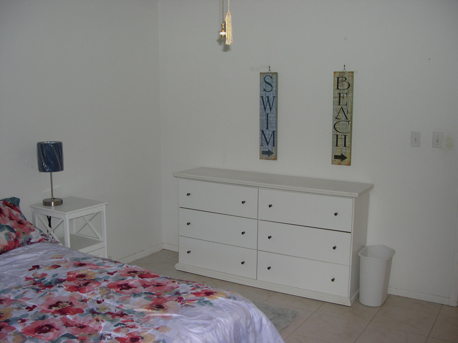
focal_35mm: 38
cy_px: 172
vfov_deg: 37.7
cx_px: 229
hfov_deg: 49.0
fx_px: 503
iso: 100
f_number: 2.8
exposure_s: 1/60
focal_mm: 8
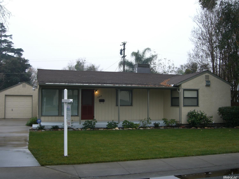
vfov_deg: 37.7
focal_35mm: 38
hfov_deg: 49.0
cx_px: 120
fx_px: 262
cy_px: 90
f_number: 4
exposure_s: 1/125
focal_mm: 7.9
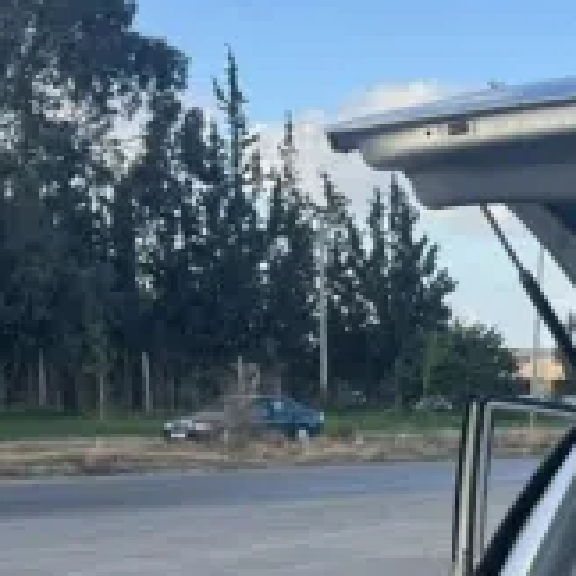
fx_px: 1713
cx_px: 964
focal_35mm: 91
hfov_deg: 16.6
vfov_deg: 18.4
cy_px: 619
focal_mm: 5.7
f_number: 1.5
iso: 50
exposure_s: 1/1000
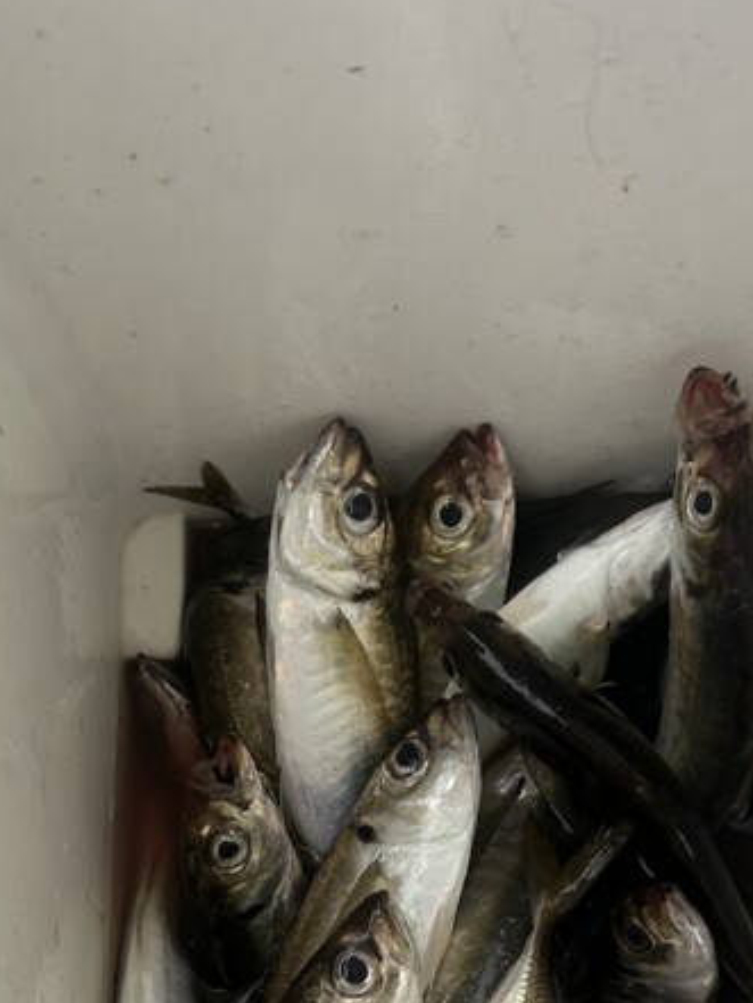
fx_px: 1710
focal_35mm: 59
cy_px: 1089
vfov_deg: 29.6
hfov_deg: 24.8
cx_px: 425
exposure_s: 1/94
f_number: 1.5
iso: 125
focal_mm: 5.7
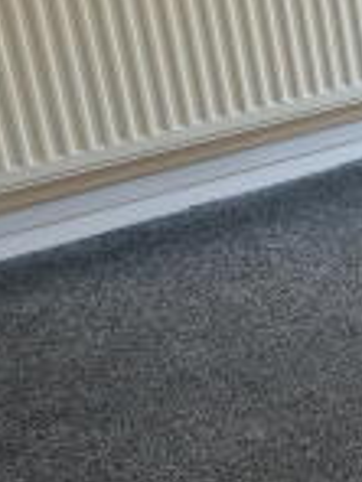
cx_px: 1076
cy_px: 11
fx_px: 1394
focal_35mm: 100
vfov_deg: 19.1
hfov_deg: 10.5
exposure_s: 1/60
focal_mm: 10
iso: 500
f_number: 4
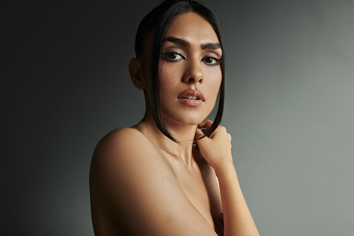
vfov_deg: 37.9
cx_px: 177
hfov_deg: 54.4
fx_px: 344
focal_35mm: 35
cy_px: 118
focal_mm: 35
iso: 500
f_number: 5.6
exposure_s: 1/250
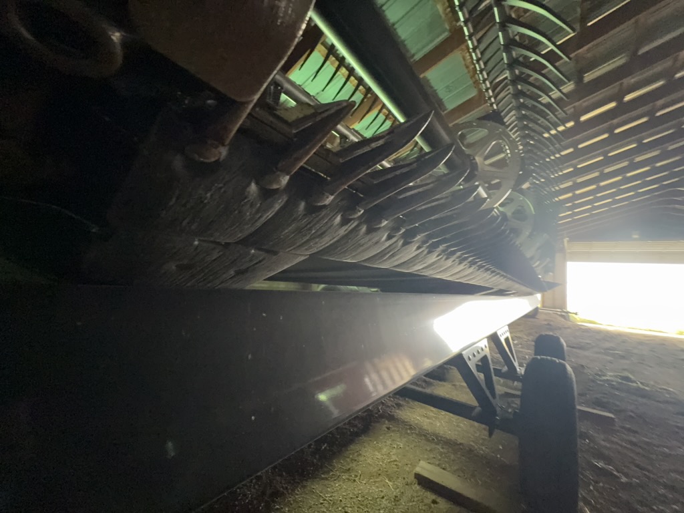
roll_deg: -3.4
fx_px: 277
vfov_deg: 85.7
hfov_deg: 102.1
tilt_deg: +3.3
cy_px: 256
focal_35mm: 14
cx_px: 342
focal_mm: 2.22
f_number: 2.2
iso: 500
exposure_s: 1/61
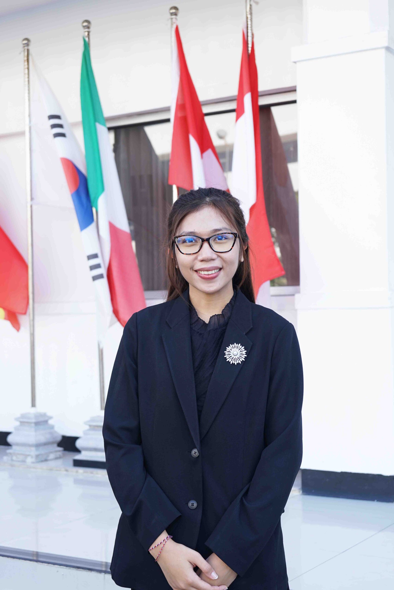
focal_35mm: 60
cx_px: 197
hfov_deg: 22.6
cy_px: 295
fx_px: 985
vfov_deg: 33.4
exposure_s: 1/60
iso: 100
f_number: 5.6
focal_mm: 60
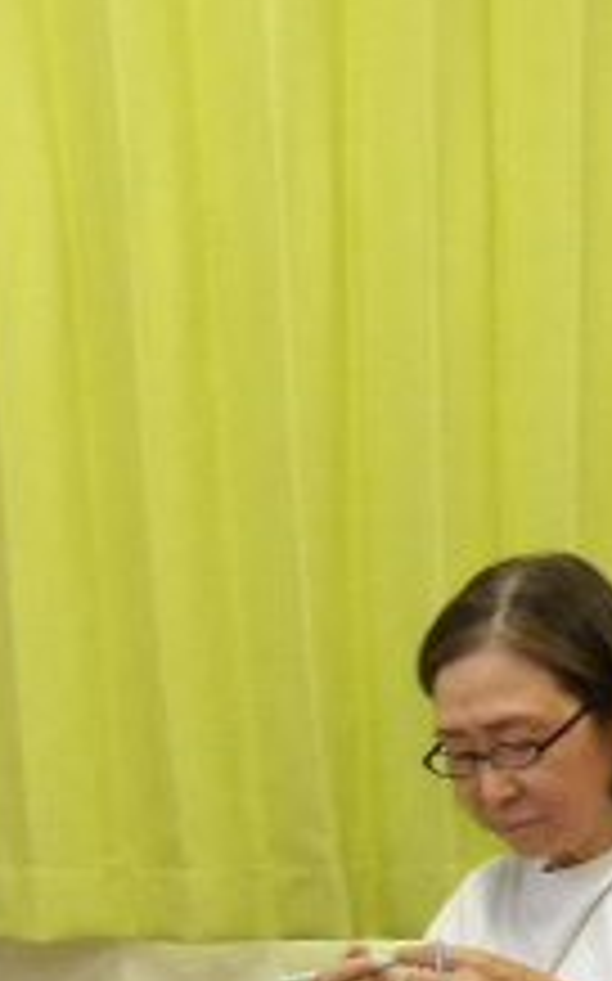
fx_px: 2245
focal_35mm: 84
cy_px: 1044
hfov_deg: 15.5
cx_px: 238
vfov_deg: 23.3
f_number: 3
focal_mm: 4.9
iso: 170
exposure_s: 1/30
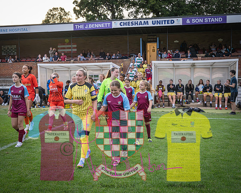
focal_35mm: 42
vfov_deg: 35.4
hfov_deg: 43.6
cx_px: 120
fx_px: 302
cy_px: 96
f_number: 5
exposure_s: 1/1000
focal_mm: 35
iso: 2000
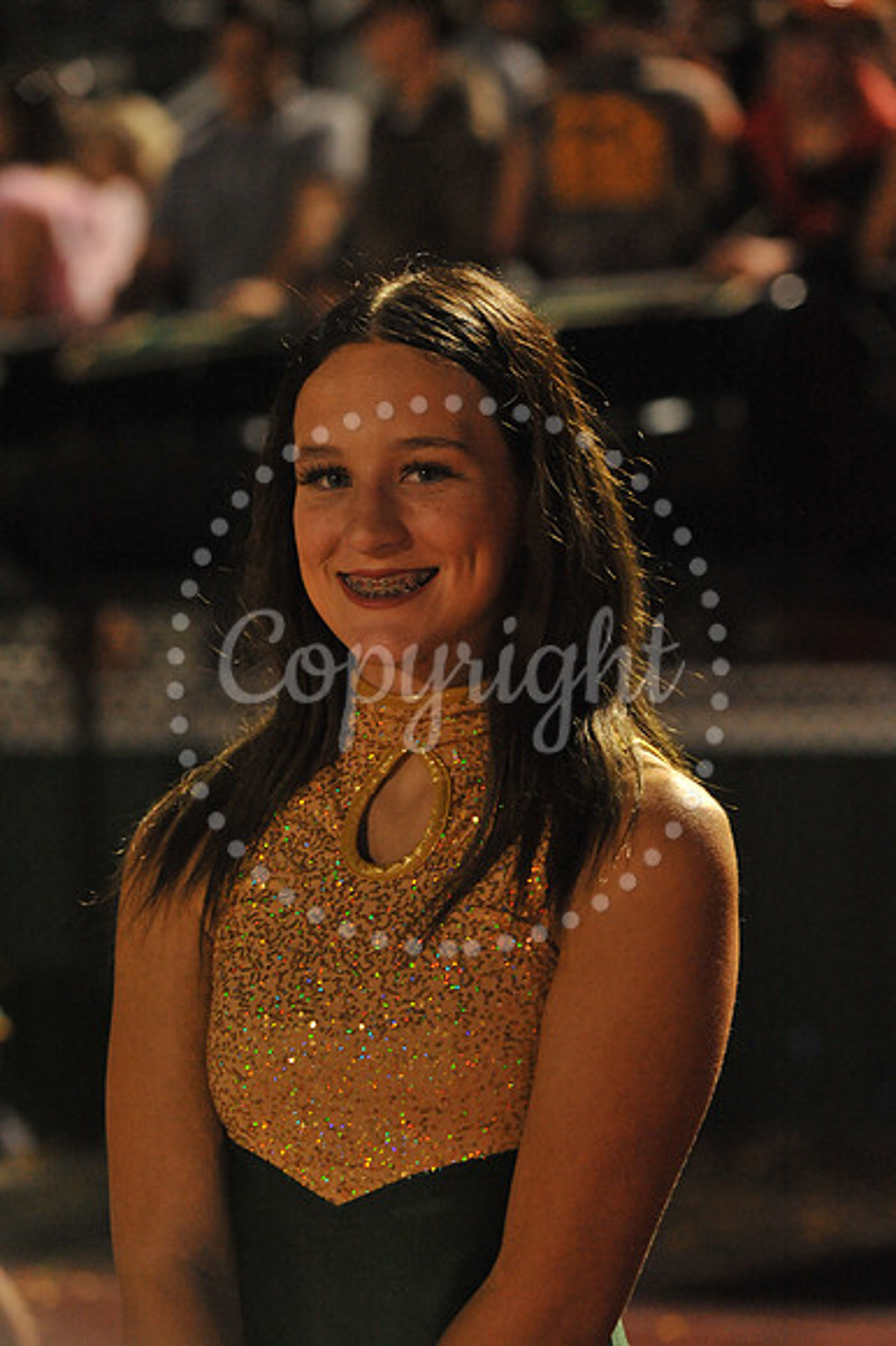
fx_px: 5046
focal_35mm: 135
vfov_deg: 15.2
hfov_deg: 10.1
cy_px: 673
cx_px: 448
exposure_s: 1/200
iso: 5000
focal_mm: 135
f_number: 5.6
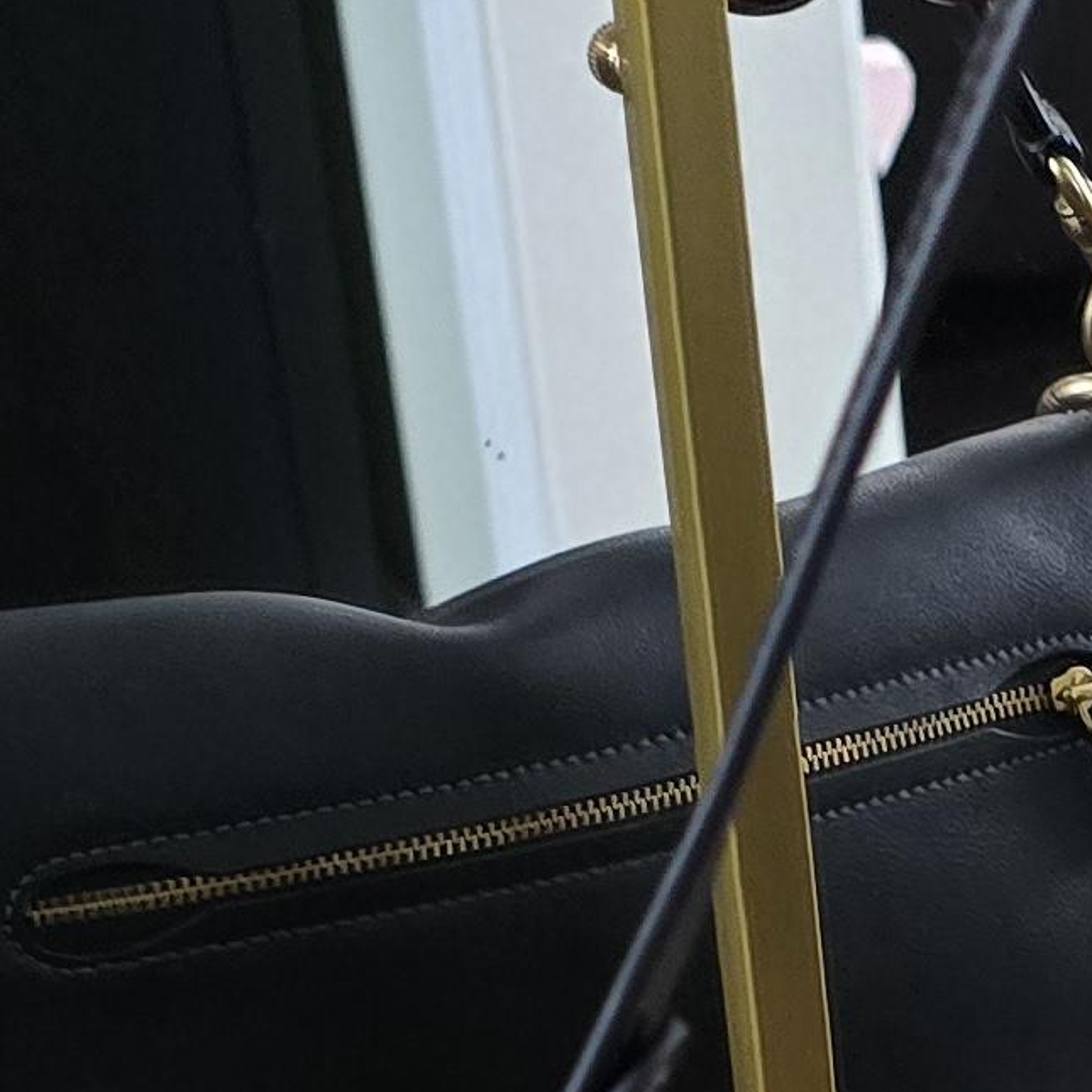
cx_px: 1470
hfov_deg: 13.3
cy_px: 1429
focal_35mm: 126
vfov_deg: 13.3
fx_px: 4497
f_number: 1.7
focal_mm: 6.3
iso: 1600
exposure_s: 1/60
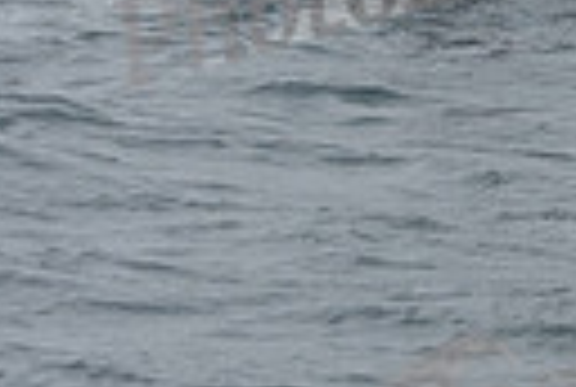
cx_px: 986
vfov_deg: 4.3
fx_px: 5068
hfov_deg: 6.4
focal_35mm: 316
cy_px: -326
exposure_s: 1/800
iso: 250
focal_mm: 70
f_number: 11
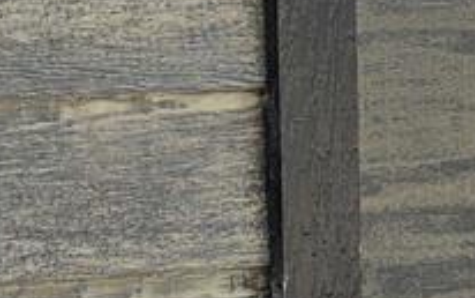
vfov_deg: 10.0
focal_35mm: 121
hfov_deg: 13.9
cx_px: -537
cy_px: -296
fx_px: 1567
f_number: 1.8
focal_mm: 5.4
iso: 25
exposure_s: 1/487
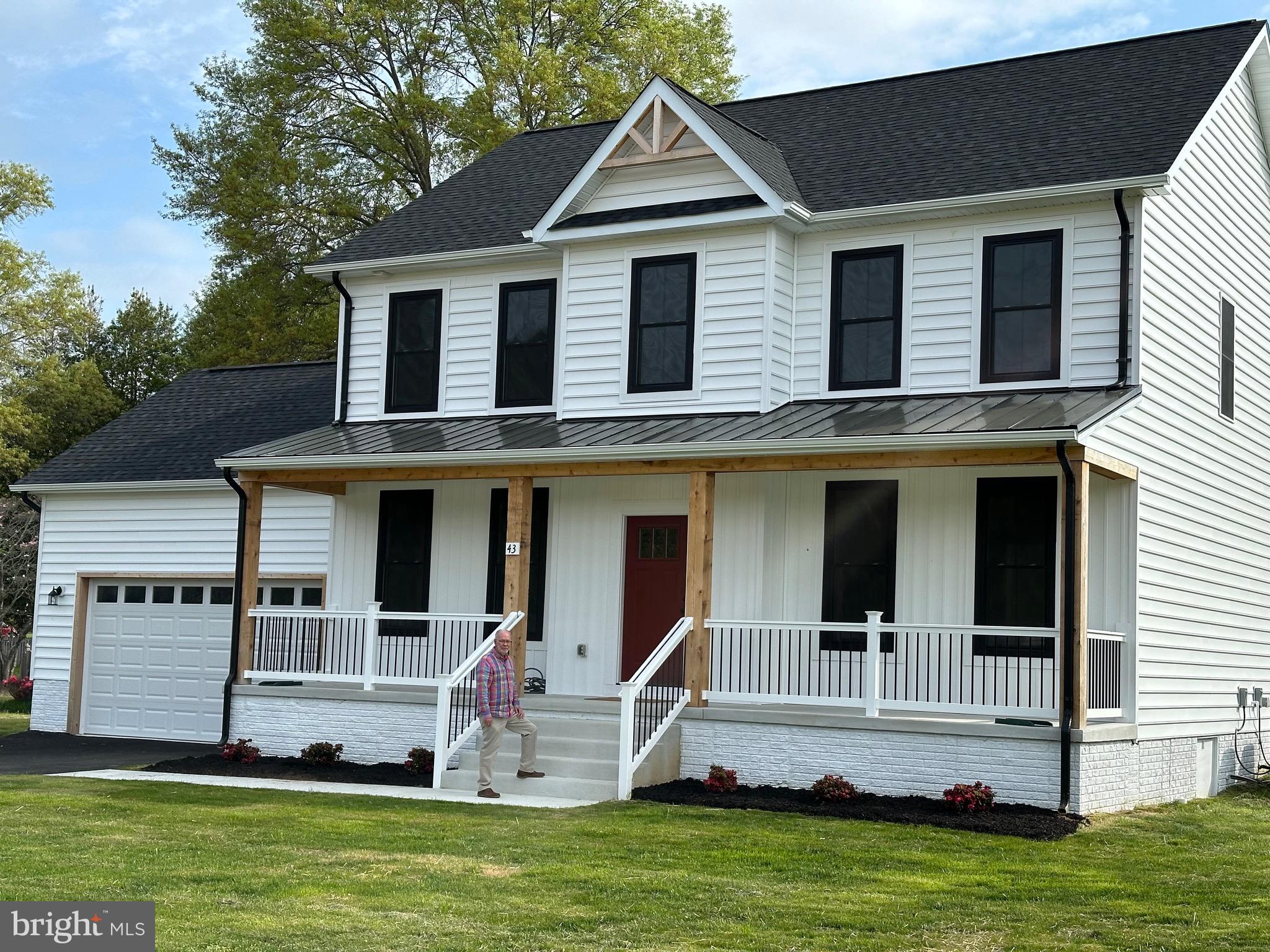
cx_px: 635
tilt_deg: +5.4
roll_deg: -2.0
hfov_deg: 39.7
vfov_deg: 30.3
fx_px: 1761
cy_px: 476
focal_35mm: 48
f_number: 1.78
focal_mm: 6.86
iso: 64
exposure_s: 1/2597
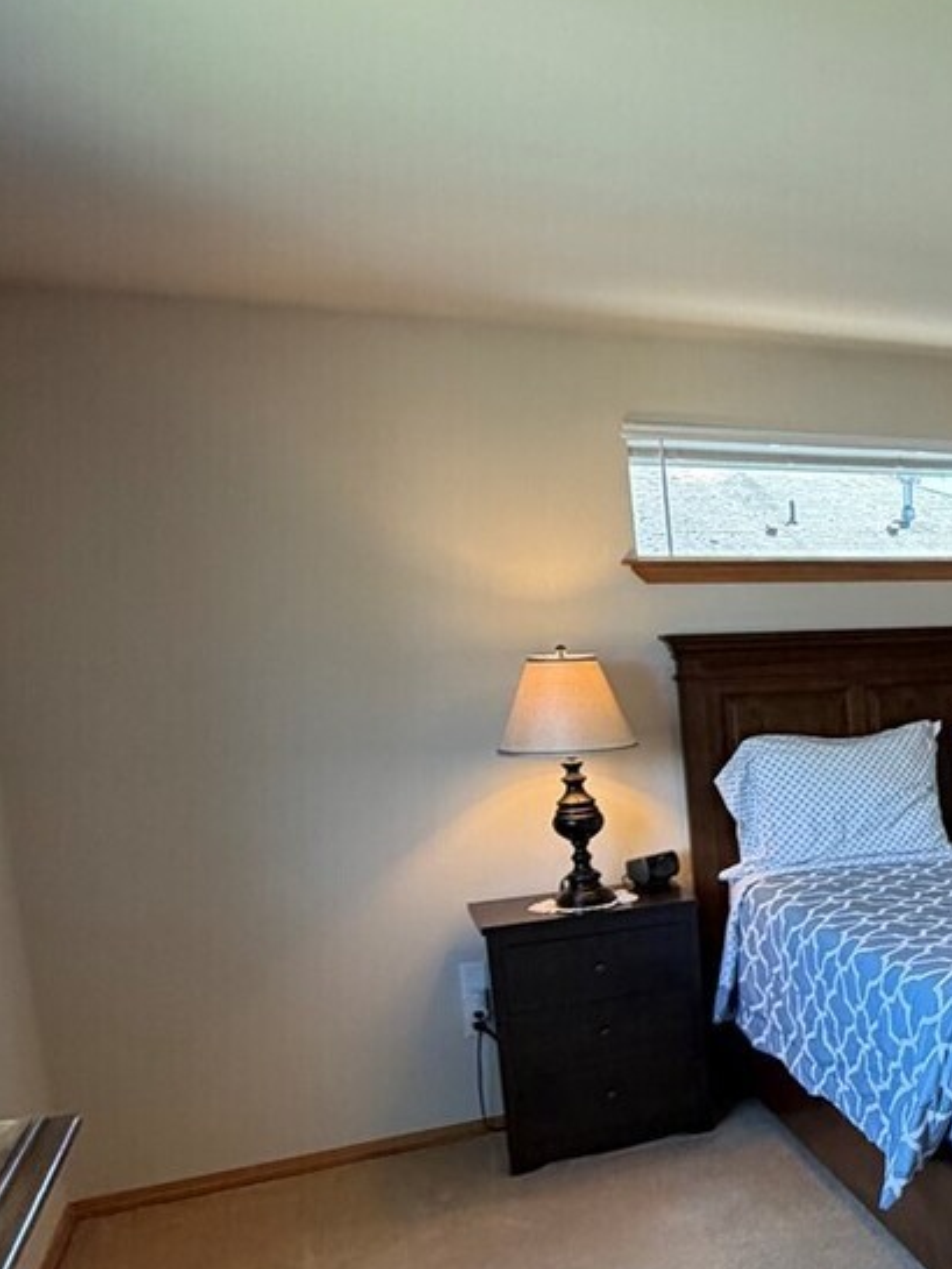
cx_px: 1180
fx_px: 1356
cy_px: 829
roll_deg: +1.6
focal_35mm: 37
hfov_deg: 31.5
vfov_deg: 49.4
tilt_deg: -9.6
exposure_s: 1/120
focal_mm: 2.22
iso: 200
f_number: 2.2
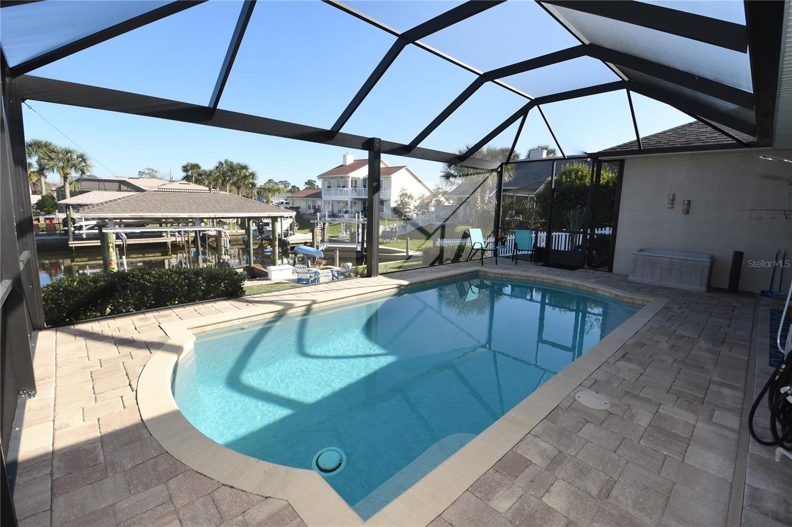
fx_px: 330
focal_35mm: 15
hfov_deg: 100.4
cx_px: 396
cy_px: 264
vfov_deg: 77.3
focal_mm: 10
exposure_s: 1/125
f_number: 5.6
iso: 100
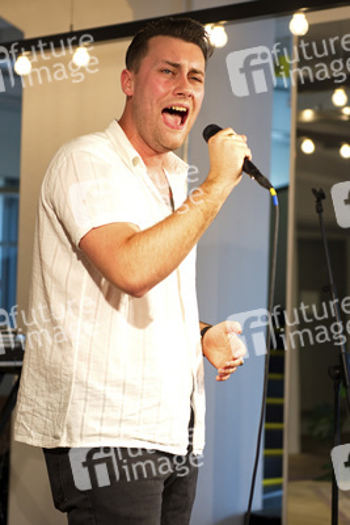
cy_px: 262
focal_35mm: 70
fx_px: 1020
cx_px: 175
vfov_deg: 28.8
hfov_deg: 19.5
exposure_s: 1/200
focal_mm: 70
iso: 800
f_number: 3.2
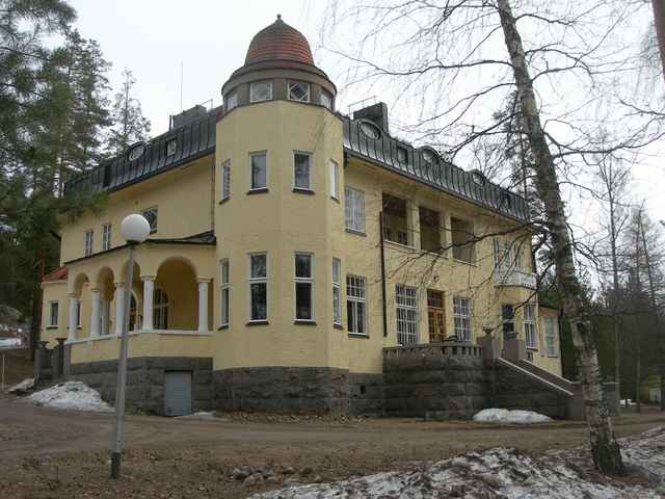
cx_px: 332
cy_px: 250
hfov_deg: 49.0
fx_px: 730
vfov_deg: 37.7
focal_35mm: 38
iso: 50
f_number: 4.8
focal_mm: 7.8
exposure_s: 1/344
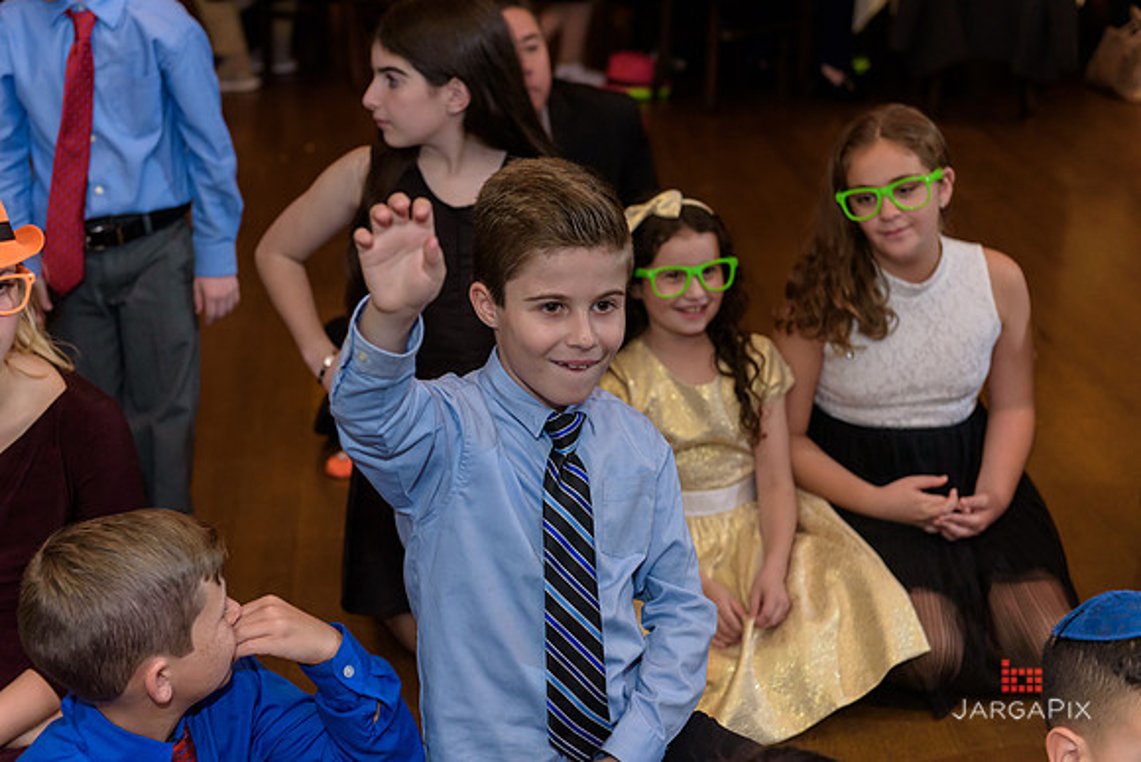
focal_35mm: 62
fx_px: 1965
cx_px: 570
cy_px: 381
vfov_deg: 21.9
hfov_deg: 32.4
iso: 1600
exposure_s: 1/125
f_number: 3.2
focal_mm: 62
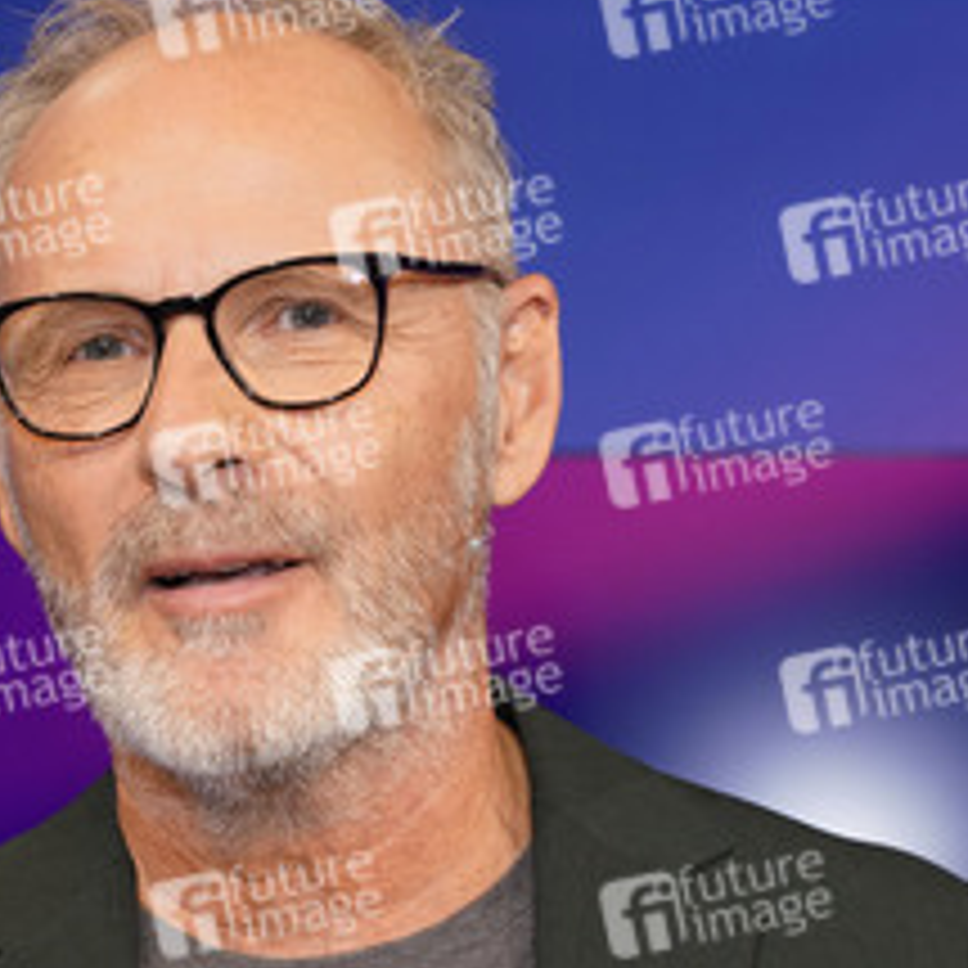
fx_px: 3100
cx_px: 326
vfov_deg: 17.7
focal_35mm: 98
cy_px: 567
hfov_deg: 17.7
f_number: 5
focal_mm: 55
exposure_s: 1/125
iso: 2000
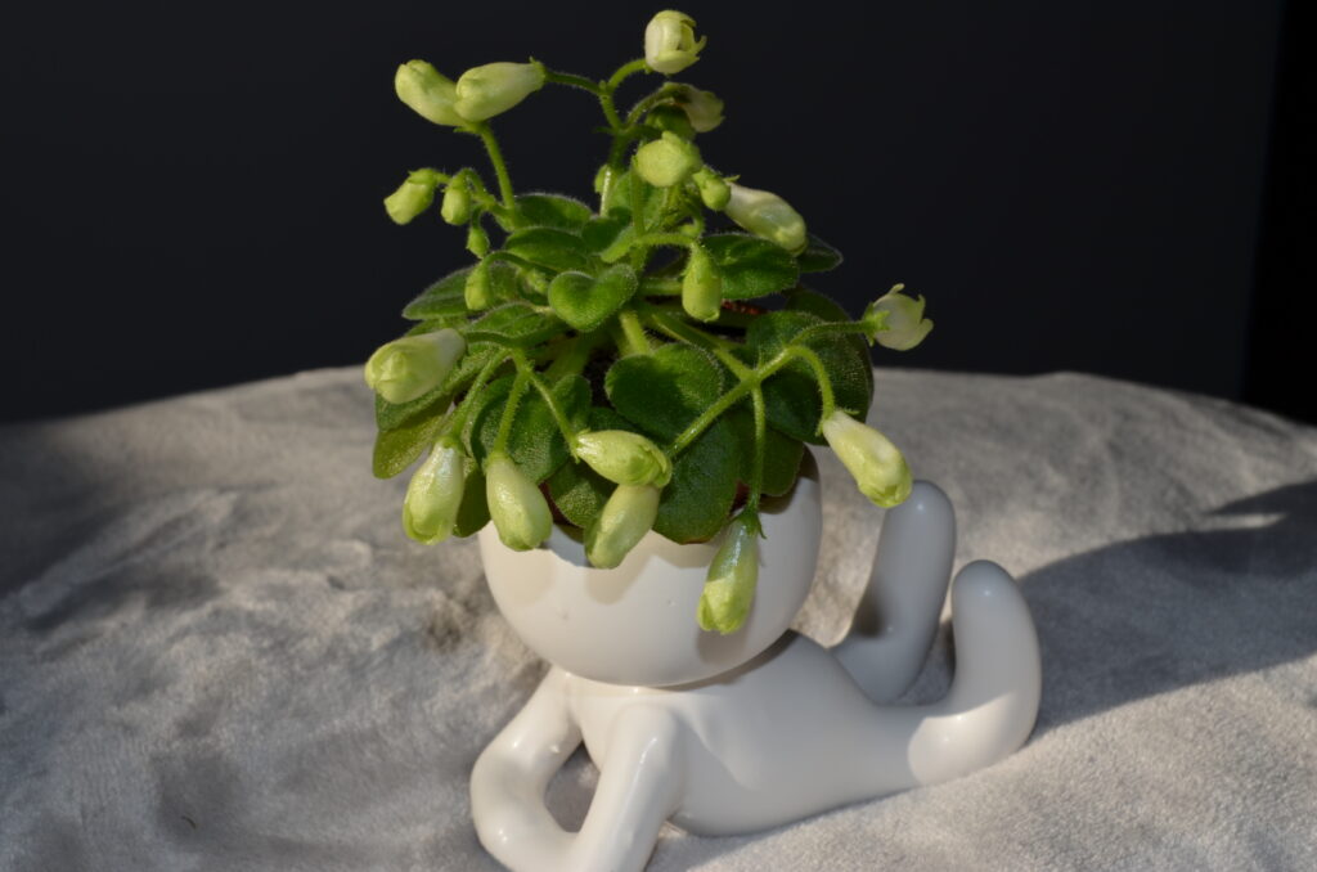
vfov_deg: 27.9
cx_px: 658
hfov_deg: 41.2
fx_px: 1752
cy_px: 436
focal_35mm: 48
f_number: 11
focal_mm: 32
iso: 100
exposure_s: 1/200
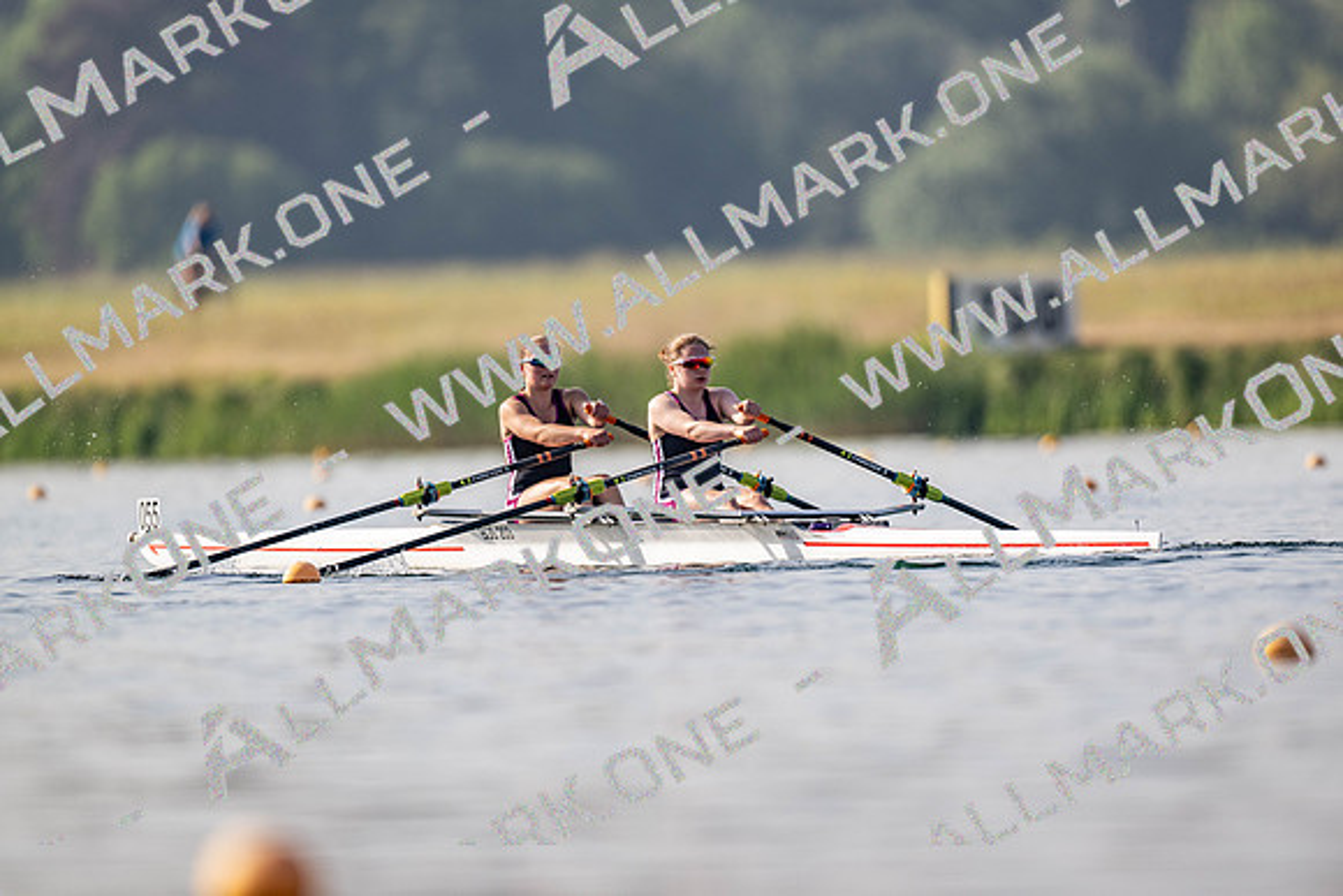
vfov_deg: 2.3
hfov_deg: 3.4
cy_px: 448
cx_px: 672
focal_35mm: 600
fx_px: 22388
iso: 125
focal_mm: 600
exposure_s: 1/2500
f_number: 4
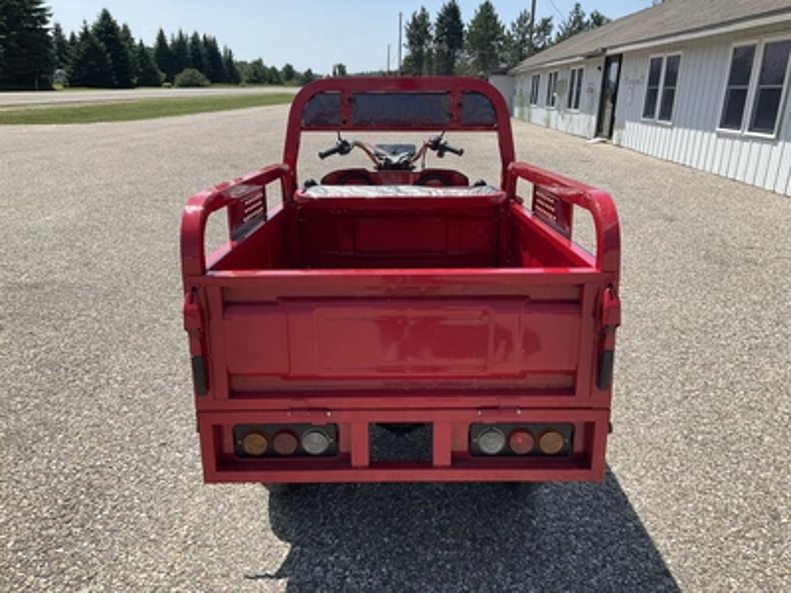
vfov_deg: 48.2
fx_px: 663
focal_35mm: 29
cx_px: 396
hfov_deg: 61.7
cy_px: 296
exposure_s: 1/1490
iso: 25
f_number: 1.8
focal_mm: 3
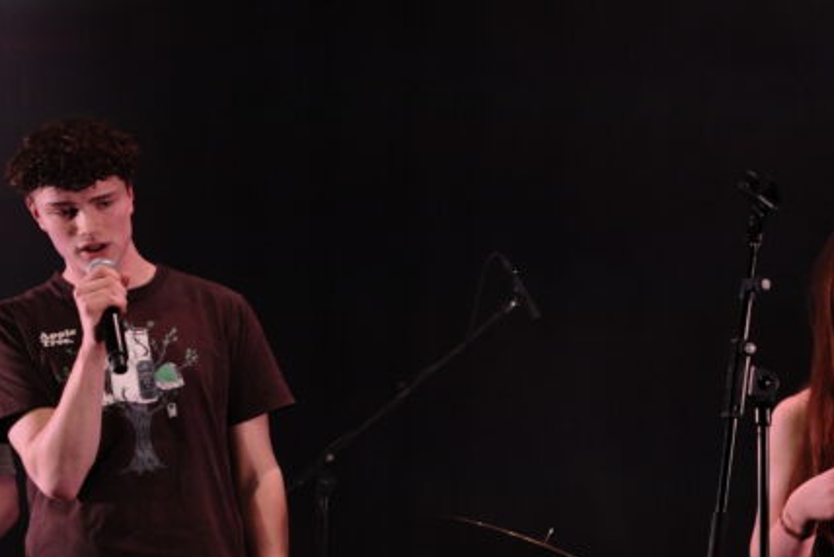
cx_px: 762
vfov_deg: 12.4
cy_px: 476
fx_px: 2550
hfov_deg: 18.3
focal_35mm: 110
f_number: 2.8
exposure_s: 1/100
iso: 1250
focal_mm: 30.9
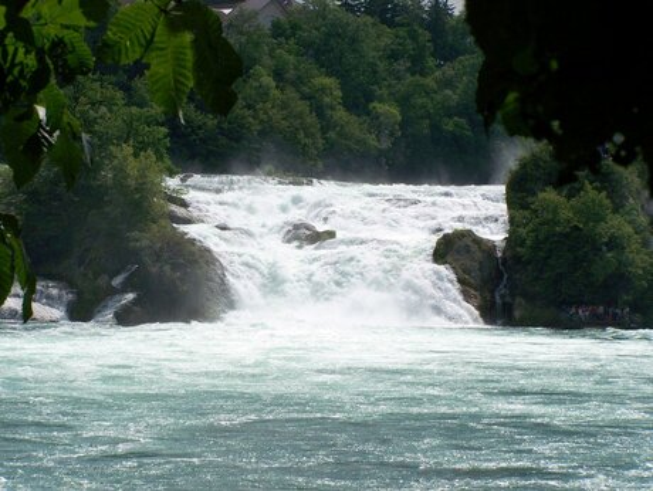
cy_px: 246
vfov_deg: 12.7
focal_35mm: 117
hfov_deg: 16.8
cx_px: 326
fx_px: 2209
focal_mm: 19.4
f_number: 6.3
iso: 80
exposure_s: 1/800
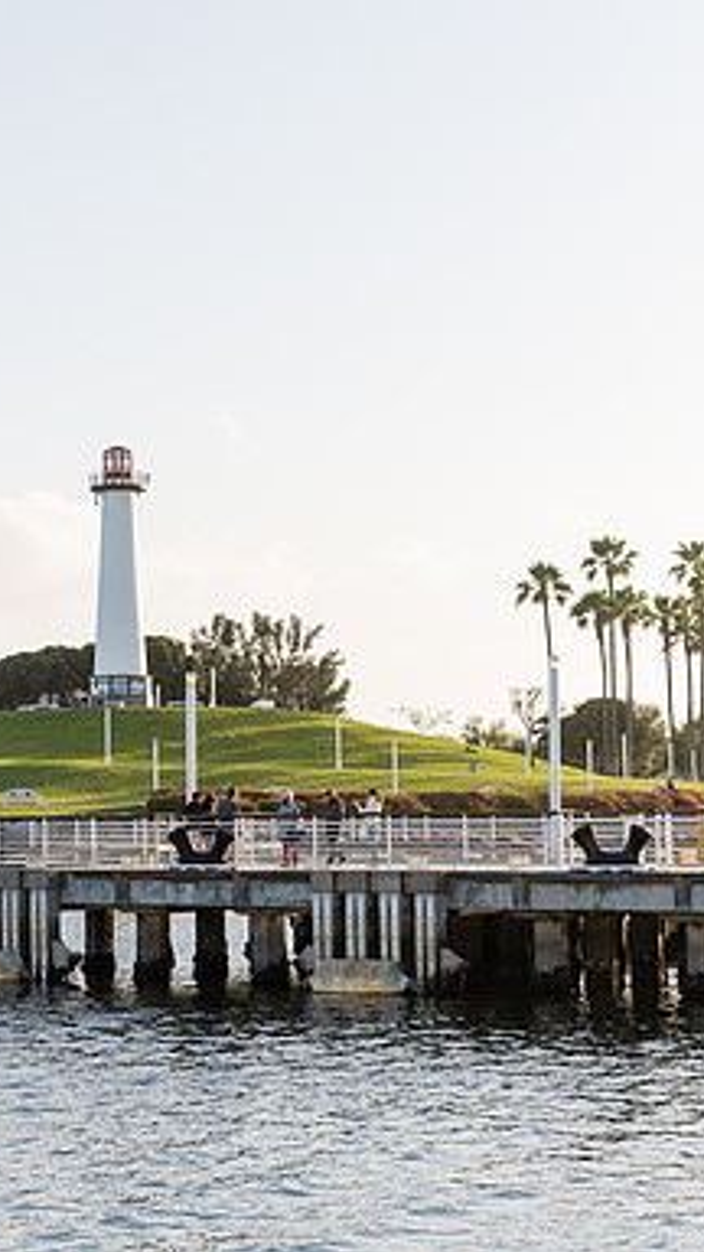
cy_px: 624
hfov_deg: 15.2
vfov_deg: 26.8
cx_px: 111
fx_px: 2622
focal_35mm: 79
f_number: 4.5
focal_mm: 49.9
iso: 100
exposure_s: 1/400
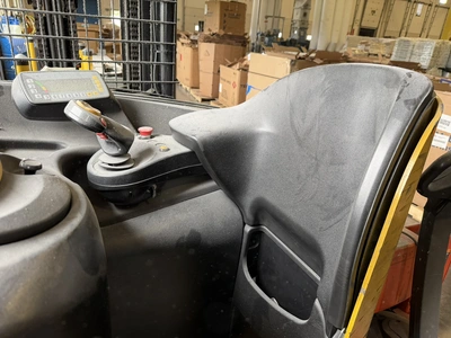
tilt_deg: -22.4
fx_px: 313
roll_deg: -3.9
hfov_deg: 71.6
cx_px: 226
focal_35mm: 24
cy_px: 169
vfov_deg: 56.8
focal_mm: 6.76
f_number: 1.78
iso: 200
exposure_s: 1/121
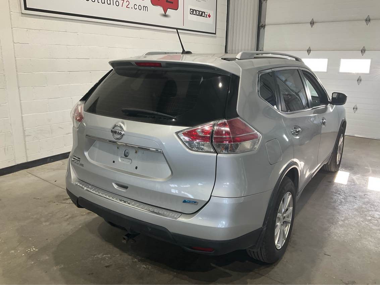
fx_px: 318
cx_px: 190
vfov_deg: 48.2
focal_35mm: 29
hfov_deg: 61.7
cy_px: 142
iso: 64
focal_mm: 3
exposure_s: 1/120
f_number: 1.8
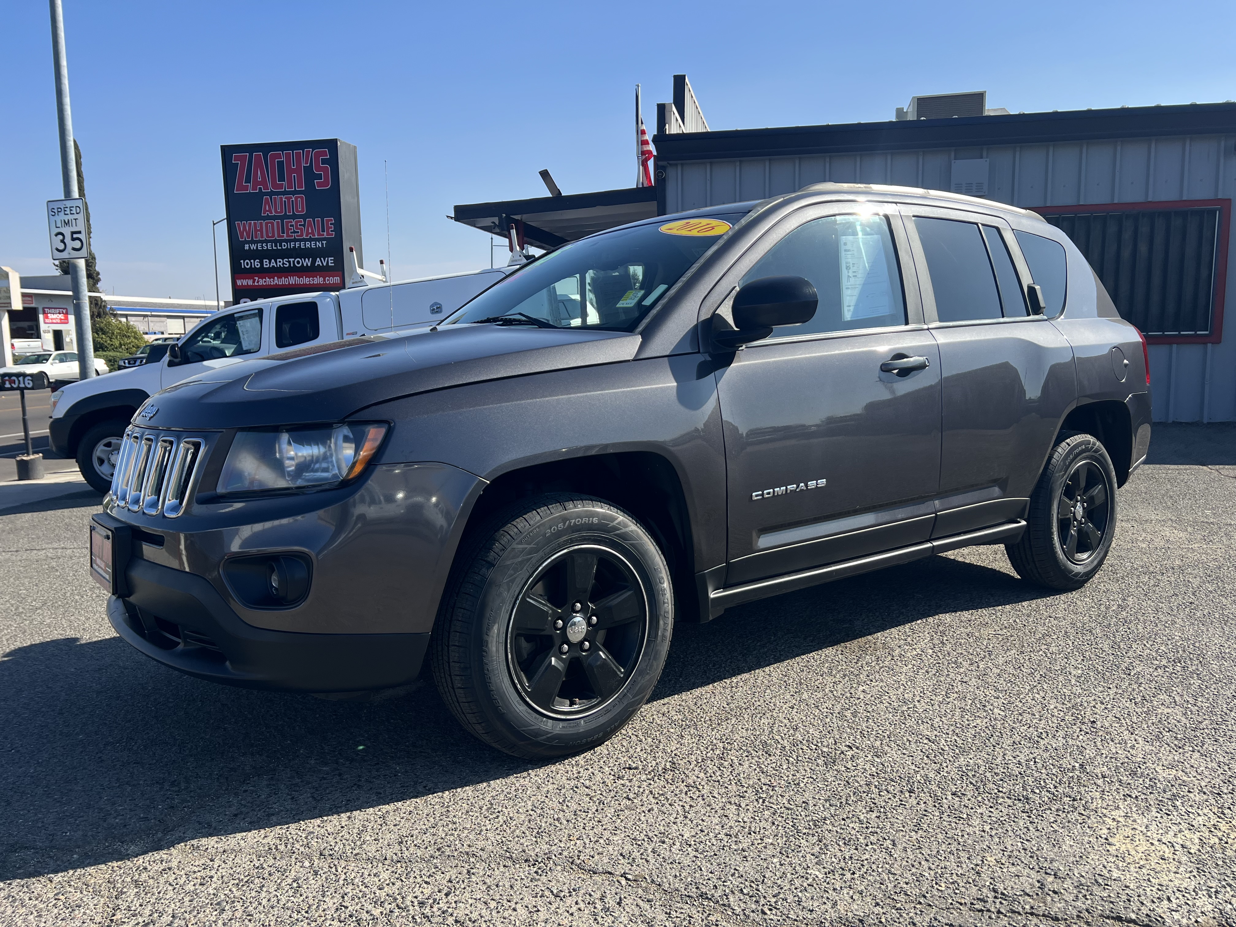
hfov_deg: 67.3
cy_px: 464
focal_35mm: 26
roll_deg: +0.8
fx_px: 928
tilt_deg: -8.3
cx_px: 618
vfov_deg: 53.1
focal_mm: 5.7
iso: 50
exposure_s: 1/2762
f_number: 1.5
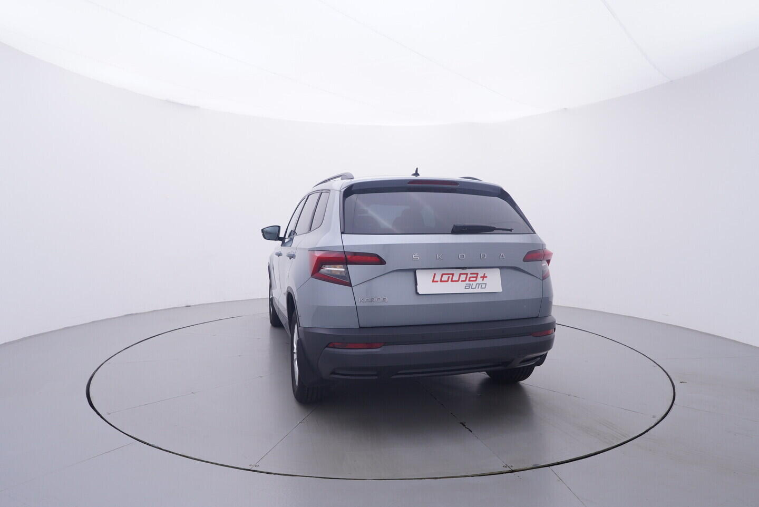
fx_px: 475
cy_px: 254
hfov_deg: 77.3
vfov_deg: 56.2
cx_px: 380
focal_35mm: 22
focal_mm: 15
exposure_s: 1/80
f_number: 5
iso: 200
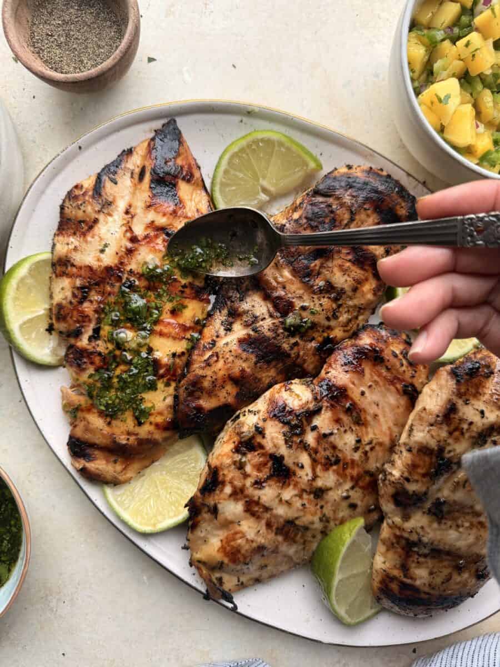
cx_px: 250
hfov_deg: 56.8
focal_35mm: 24
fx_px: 462
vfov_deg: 71.6
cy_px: 334
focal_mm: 6.76
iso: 100
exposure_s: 1/121
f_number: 1.78
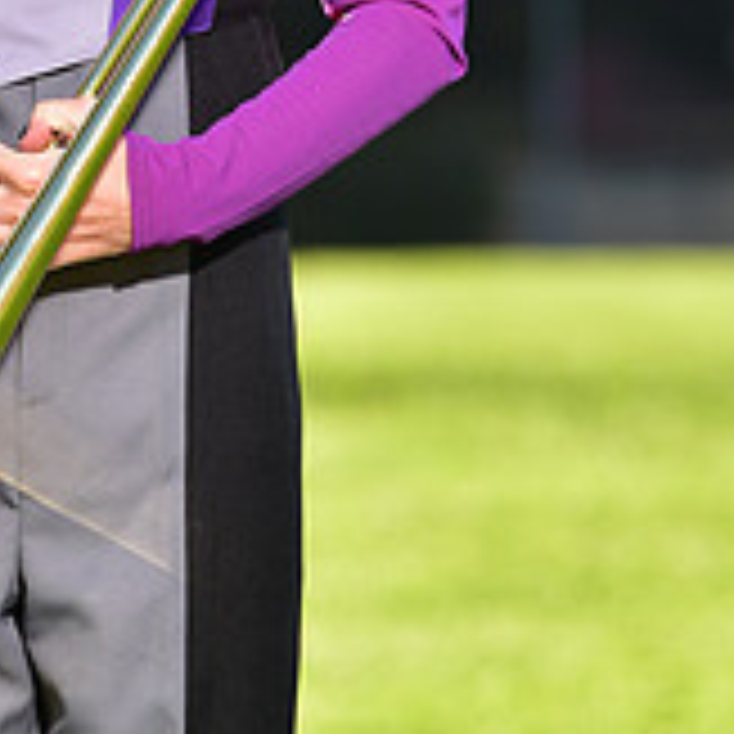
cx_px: 79
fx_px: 14538
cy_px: -401
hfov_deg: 2.9
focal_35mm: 606
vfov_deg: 2.9
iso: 100
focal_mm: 200
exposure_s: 1/250
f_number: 5
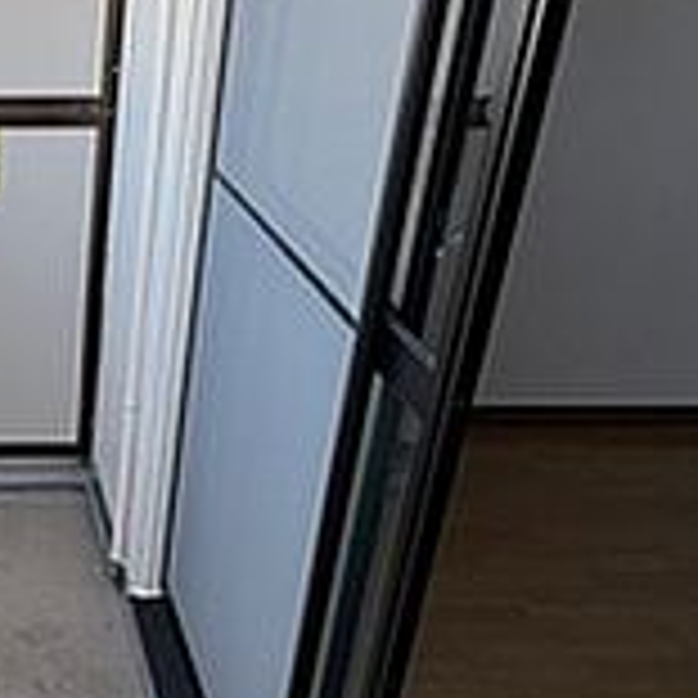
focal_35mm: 51
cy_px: 473
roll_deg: +0.9
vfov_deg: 33.1
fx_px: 1163
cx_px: -68
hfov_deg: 30.0
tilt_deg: -27.7
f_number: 2.2
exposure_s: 1/177
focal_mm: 2.22
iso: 64
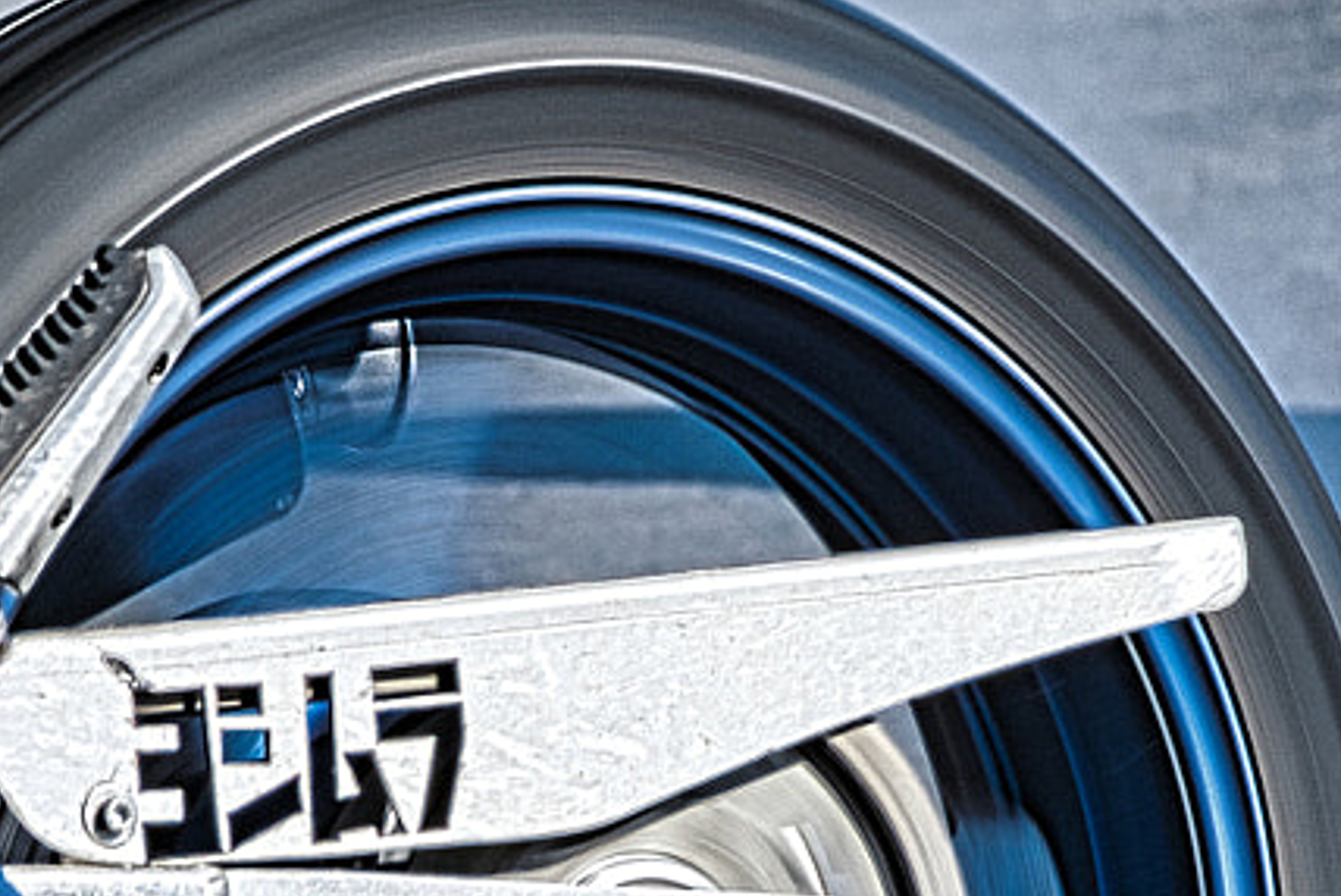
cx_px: -185
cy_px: 1040
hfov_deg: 2.8
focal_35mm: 747
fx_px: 27844
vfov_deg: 1.8
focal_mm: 200
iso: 125
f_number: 8
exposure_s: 1/80
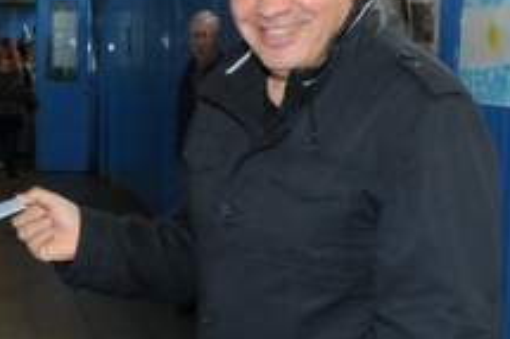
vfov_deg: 18.9
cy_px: 202
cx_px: -2
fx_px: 1020
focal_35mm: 72
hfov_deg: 26.5
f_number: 6.3
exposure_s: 1/100
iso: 800
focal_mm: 23
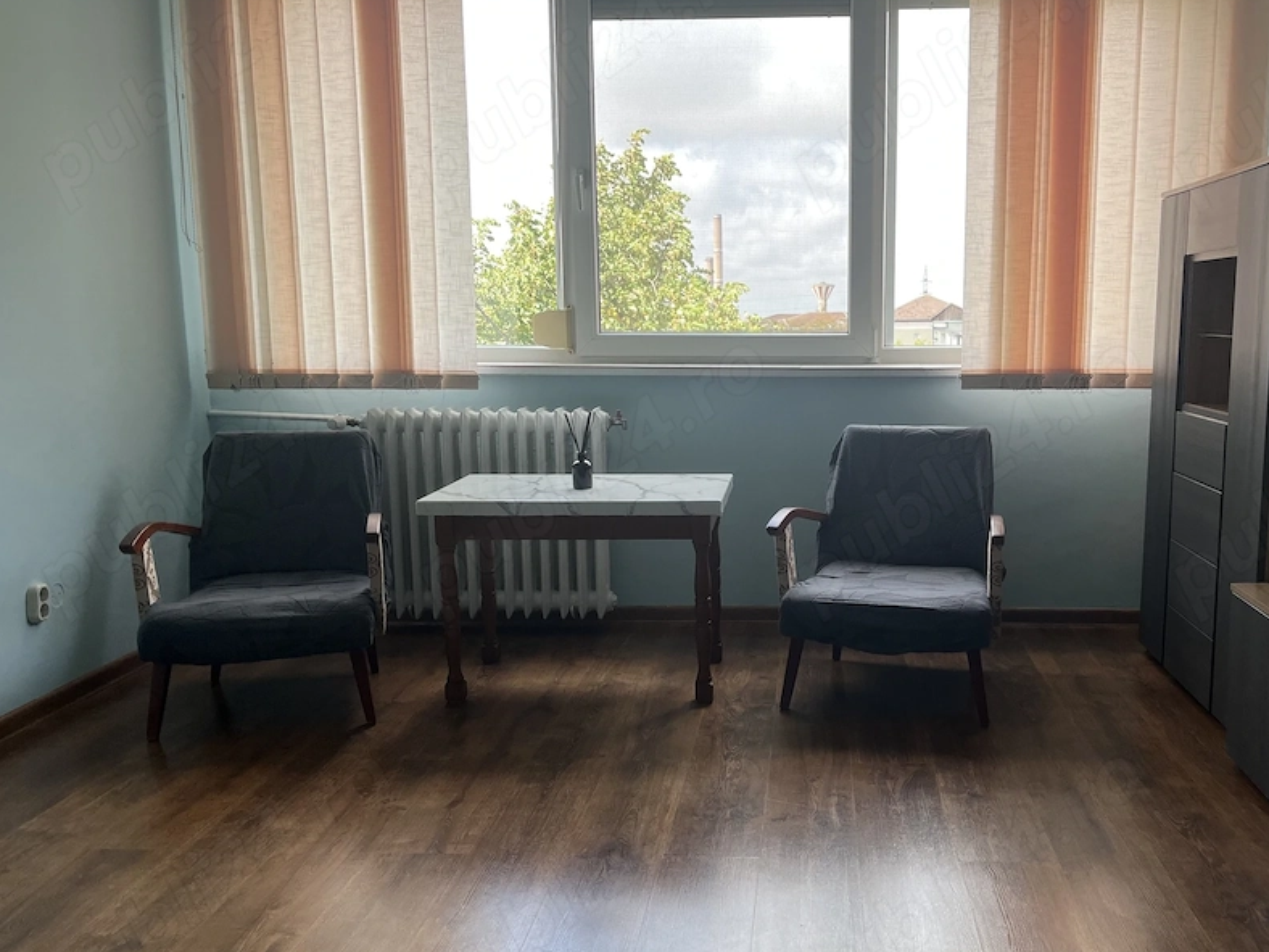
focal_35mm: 33
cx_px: 778
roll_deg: -0.5
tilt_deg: -8.8
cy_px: 503
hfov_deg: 54.8
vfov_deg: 42.9
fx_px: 1210
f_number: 1.6
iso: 40
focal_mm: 5.1
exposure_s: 1/207
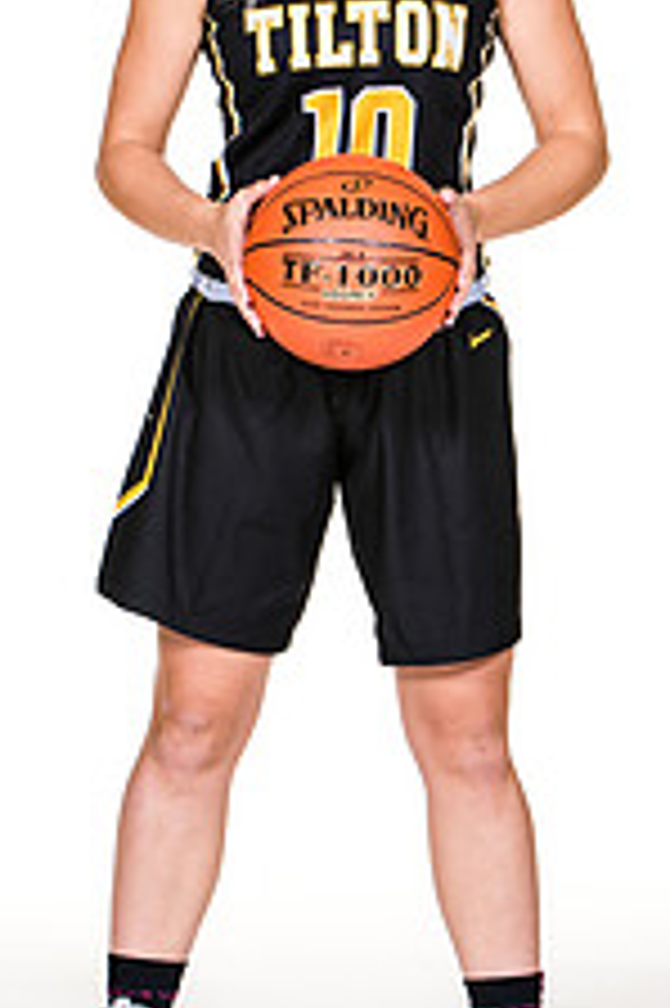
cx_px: 405
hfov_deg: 5.3
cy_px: 364
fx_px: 7241
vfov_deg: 8.0
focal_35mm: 259
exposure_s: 1/160
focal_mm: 86
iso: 200
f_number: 6.3
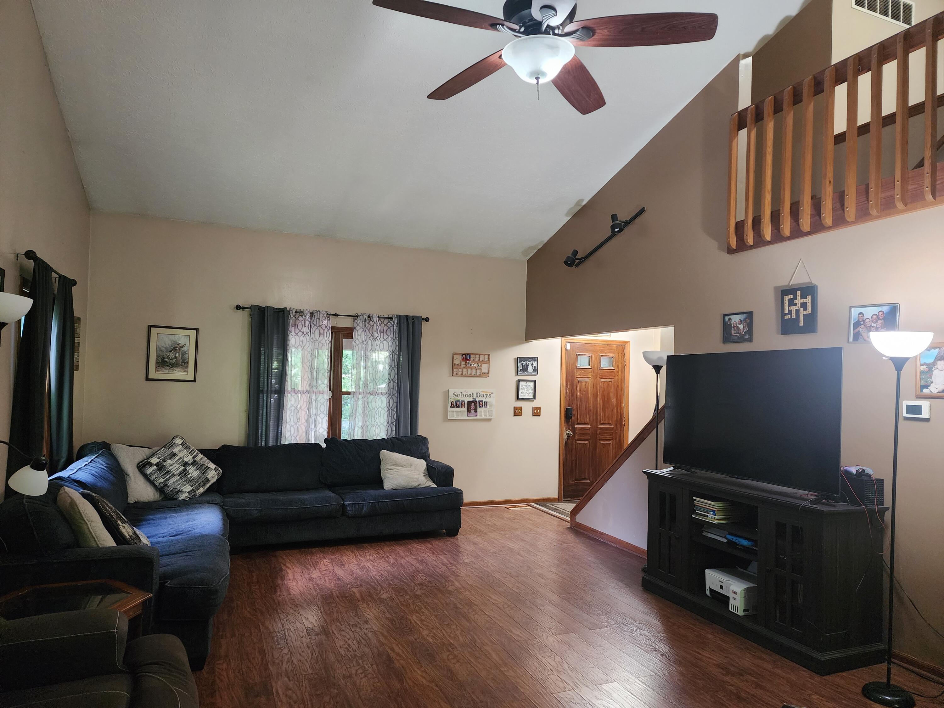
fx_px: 627
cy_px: 354
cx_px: 472
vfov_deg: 58.9
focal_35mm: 23
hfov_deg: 73.9
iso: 640
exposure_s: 1/60
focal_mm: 6.4
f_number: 1.8
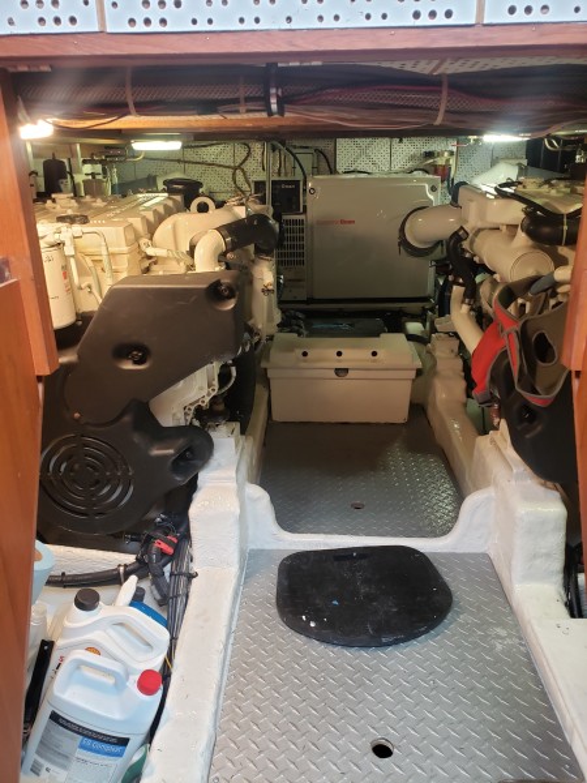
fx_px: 588
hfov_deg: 53.1
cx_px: 294
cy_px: 392
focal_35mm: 26
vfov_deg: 67.3
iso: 250
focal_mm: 4.3
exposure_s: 1/39
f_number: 2.4
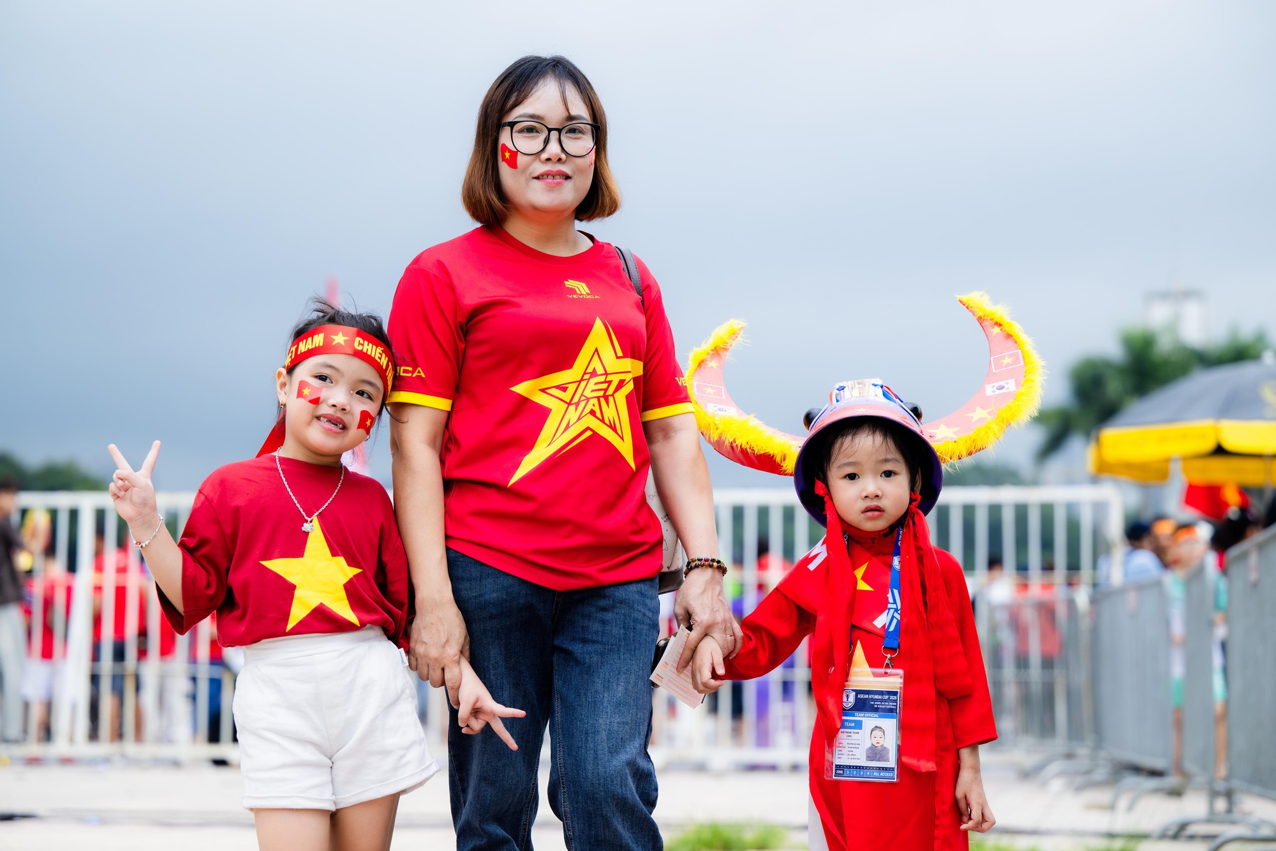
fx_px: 2907
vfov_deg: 16.7
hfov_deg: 24.8
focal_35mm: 82
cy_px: 426
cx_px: 638
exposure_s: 1/250
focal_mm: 82
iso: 1000
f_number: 3.2
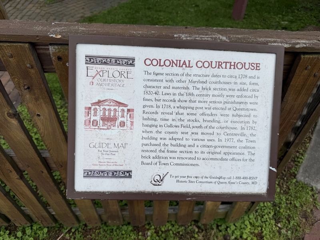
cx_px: 160
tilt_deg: -44.2
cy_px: 120
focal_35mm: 24
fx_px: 222
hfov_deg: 71.6
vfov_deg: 56.8
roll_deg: +0.6
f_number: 1.78
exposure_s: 1/3584
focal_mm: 6.76
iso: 80
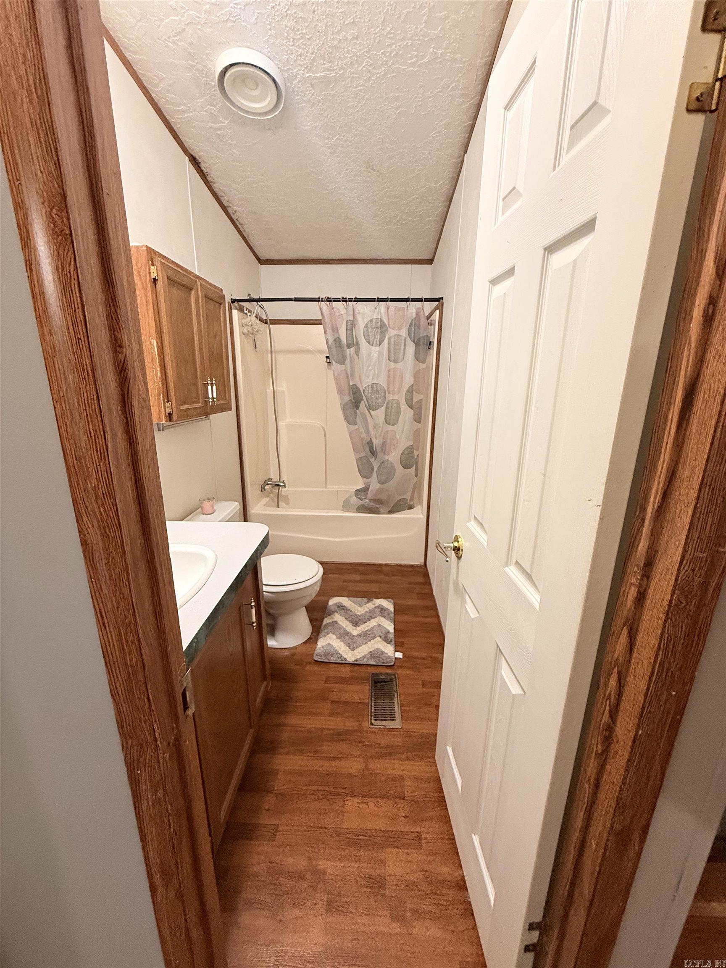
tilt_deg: -15.0
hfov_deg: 85.7
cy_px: 484
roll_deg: -0.8
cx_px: 363
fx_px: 391
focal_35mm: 14
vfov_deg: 102.1
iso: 400
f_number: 2.2
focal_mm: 2.22
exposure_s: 1/60
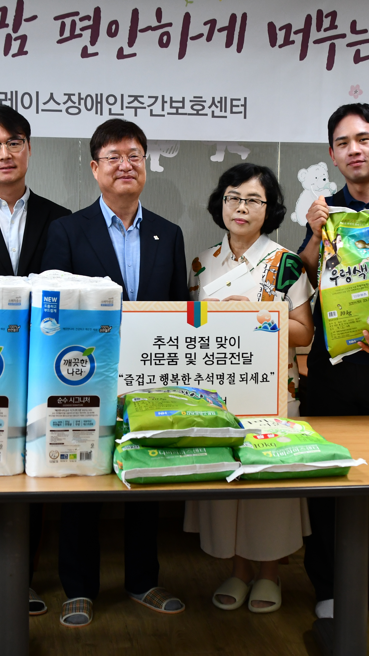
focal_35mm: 62
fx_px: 1078
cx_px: 183
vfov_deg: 33.8
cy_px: 331
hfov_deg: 19.4
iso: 800
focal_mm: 26
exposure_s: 1/125
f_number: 3.8
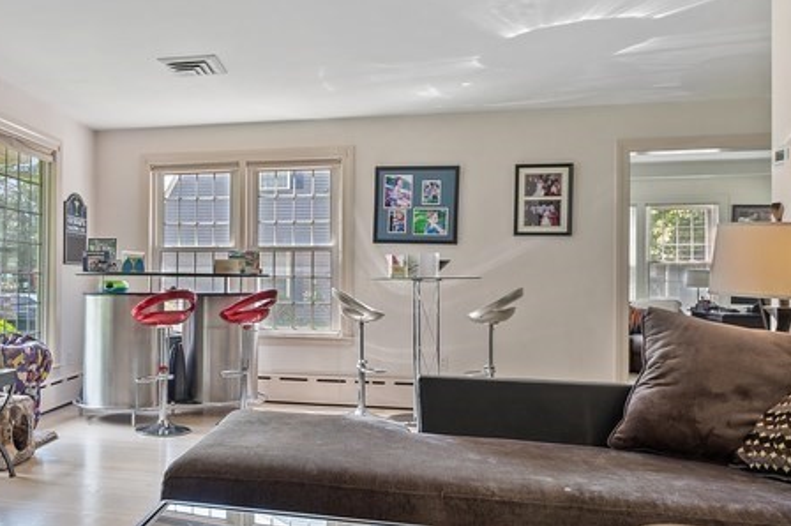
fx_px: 703
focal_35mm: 32
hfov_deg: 55.2
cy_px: 282
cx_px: 173
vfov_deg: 41.0
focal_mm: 14
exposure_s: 1/1000
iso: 1250
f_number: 8
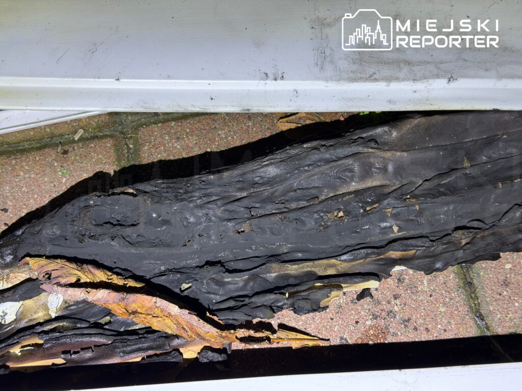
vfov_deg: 30.3
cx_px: 261
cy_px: 196
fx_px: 724
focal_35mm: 48
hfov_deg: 39.7
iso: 80
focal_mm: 6.8
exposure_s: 1/309
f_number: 1.8
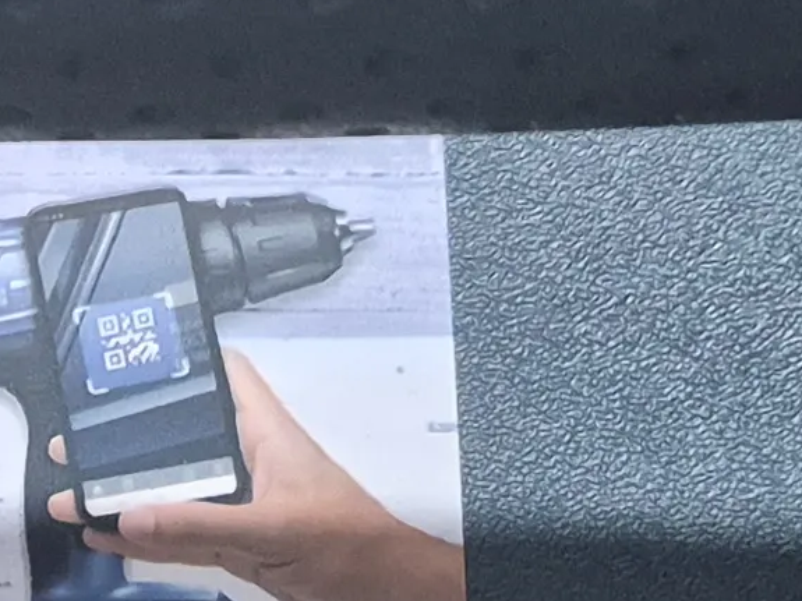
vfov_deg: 9.3
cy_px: 481
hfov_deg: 12.1
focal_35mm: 160
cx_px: -120
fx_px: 3706
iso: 1250
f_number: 1.8
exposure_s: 1/120
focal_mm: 5.4
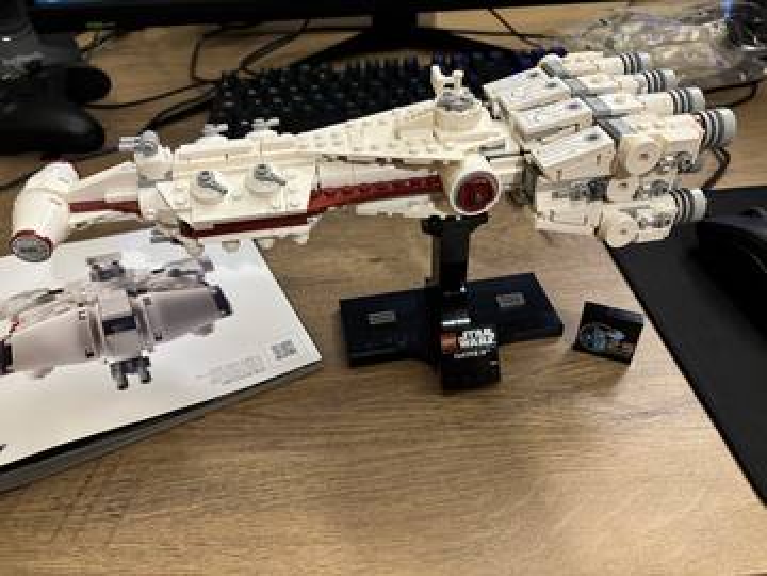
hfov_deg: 67.3
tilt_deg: -40.4
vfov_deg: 53.1
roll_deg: +2.9
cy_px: 288
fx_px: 576
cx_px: 384
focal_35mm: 26
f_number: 1.6
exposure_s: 1/50
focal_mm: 5.96
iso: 320
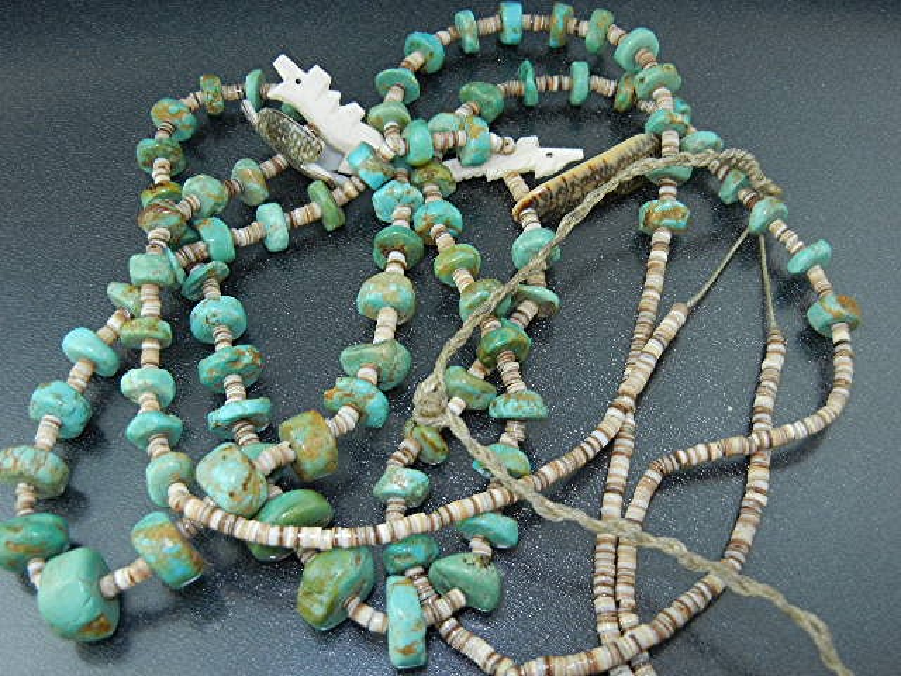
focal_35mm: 45
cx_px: 450
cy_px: 338
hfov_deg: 42.1
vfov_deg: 32.2
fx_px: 1171
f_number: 3.8
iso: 239
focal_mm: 8.1
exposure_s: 1/30
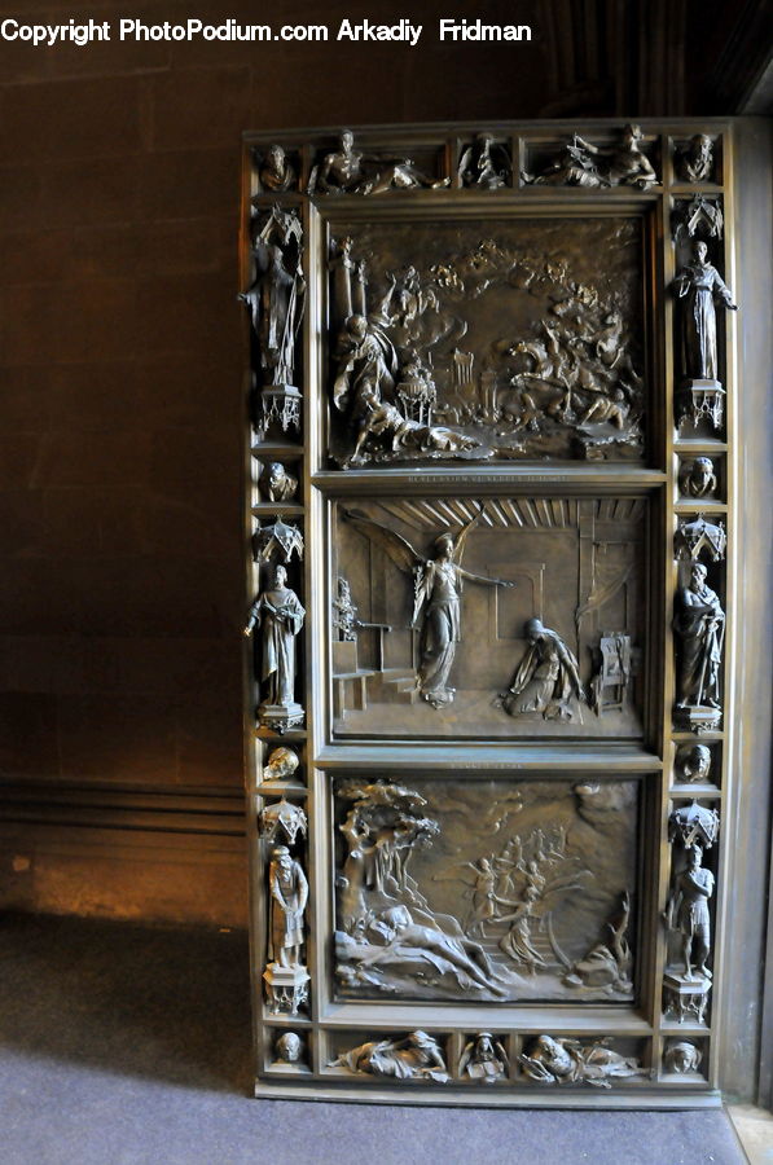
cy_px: 582
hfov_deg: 47.8
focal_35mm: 27
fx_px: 873
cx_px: 386
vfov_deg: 67.5
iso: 1600
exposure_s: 1/13
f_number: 8
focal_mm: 18
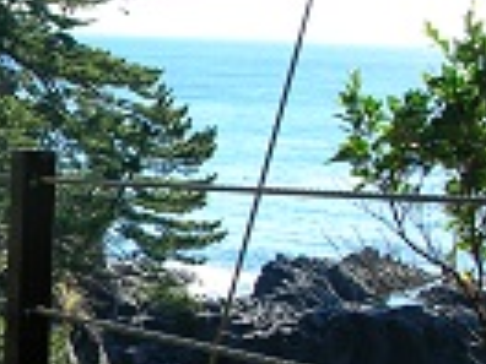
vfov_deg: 13.1
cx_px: -221
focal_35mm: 112
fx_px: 1572
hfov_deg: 16.2
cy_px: 318
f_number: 3.7
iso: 50
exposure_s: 1/198
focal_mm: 6
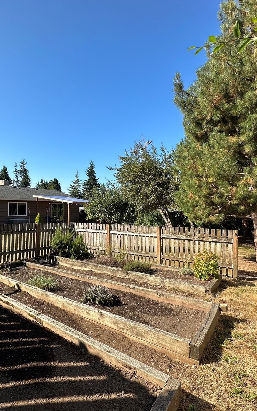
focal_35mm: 20
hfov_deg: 58.7
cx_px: 93
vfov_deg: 85.1
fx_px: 224
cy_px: 207
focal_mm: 2.22
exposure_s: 1/1319
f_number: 2.2
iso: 40
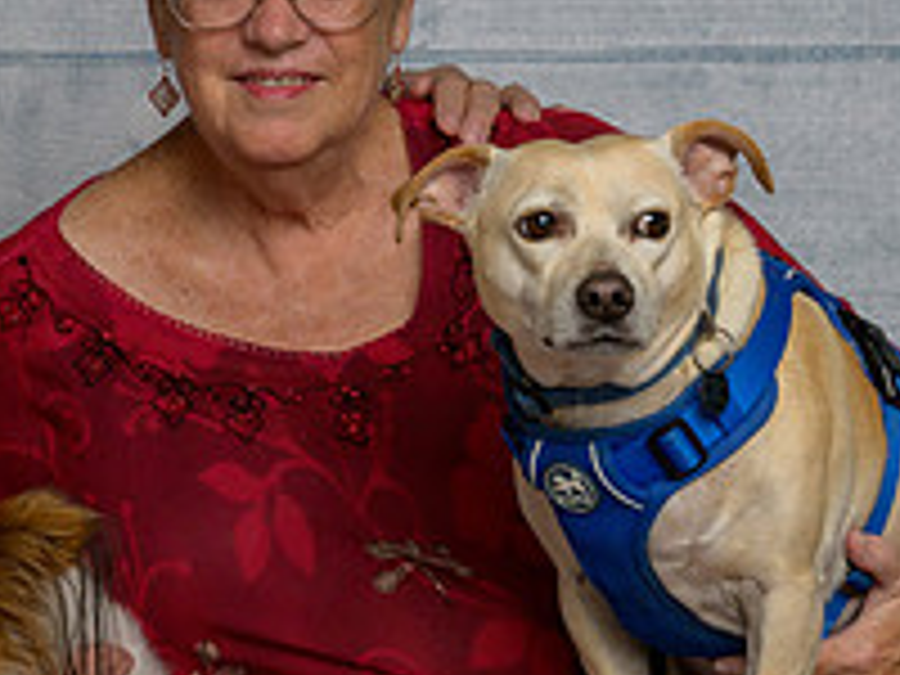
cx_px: 171
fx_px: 4030
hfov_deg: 12.7
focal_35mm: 155
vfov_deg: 9.6
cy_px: 380
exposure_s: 1/160
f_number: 10
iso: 400
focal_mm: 45
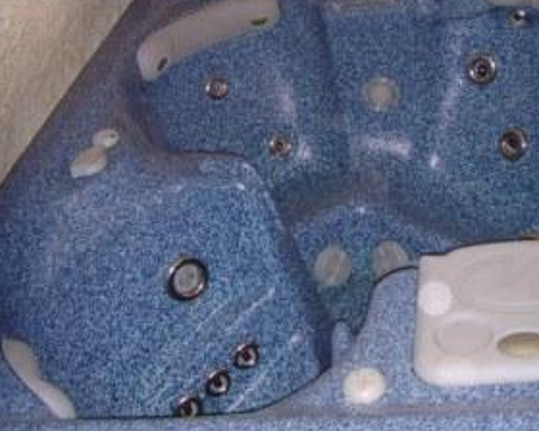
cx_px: 306
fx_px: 973
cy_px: 98
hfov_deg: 30.9
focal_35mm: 61
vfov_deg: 24.7
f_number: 3.5
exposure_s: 1/45
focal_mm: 6.6
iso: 200
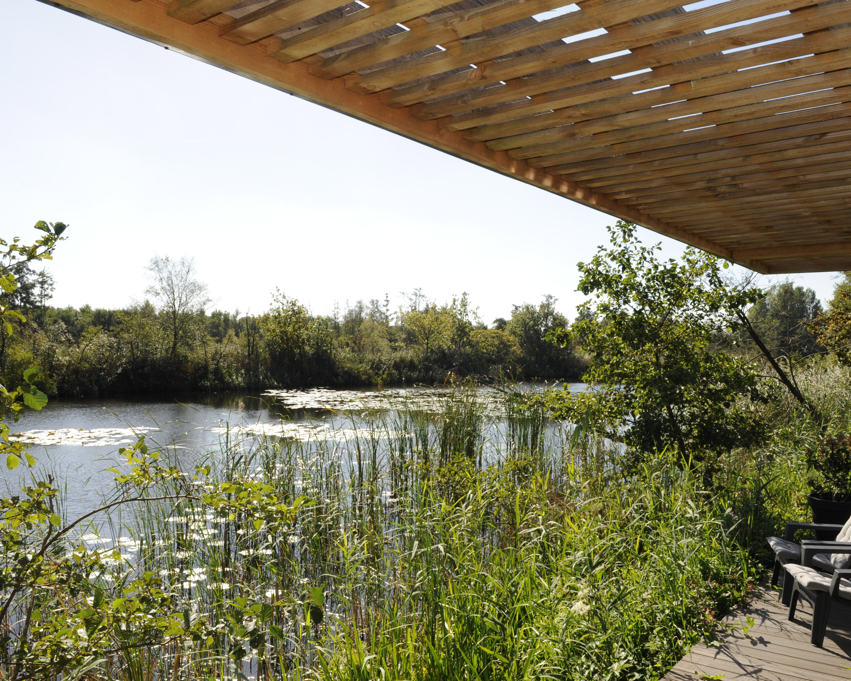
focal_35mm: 28
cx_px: 495
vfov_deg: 51.5
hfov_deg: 61.9
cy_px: 348
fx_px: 705
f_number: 18
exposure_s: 1/250
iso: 800
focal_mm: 24
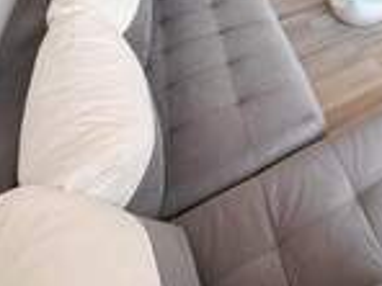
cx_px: 400
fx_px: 397
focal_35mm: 36
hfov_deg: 42.6
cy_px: -66
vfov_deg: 32.2
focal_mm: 2.22
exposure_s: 1/99
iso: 125
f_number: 2.2
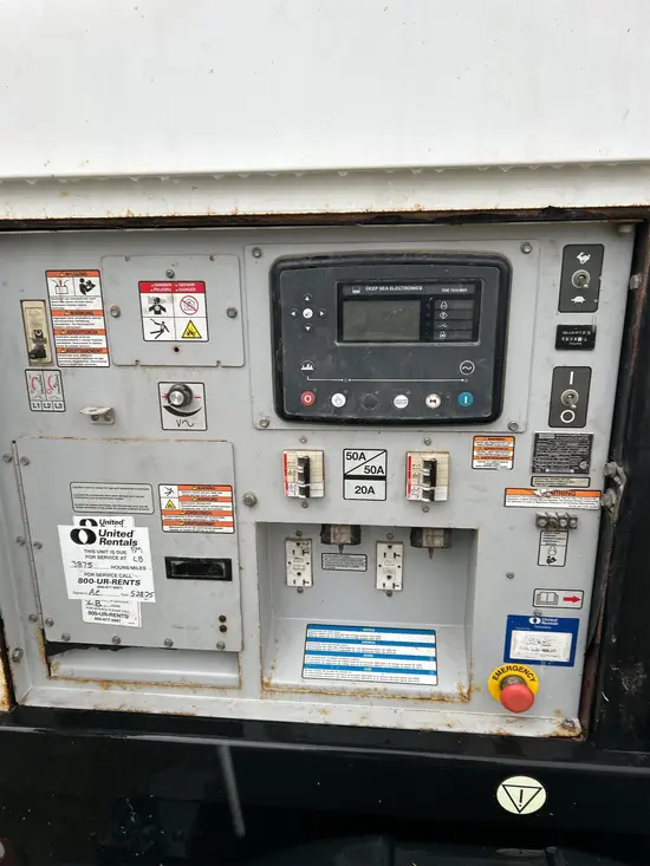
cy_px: 433
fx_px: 651
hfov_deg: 53.1
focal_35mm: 26
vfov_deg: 67.3
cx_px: 325
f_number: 1.5
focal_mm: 5.7
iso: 40
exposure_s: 1/121
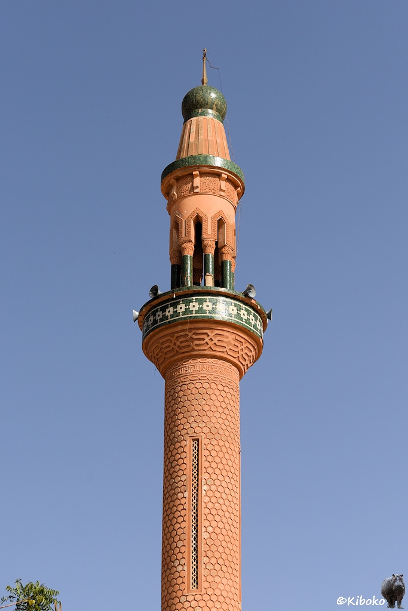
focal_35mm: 70
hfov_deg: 19.5
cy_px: 306
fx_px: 1190
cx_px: 204
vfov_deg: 28.8
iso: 250
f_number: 7.1
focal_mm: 70
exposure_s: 1/2000
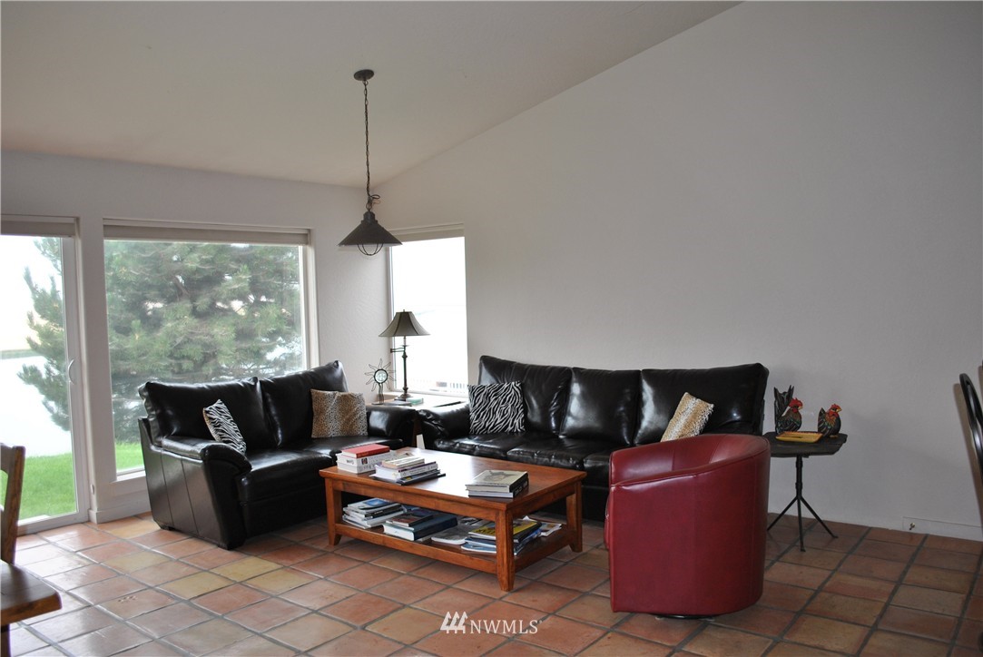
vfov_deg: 48.0
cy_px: 328
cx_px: 492
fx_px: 738
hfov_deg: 67.3
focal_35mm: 27
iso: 180
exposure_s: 1/125
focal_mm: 18
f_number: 3.5
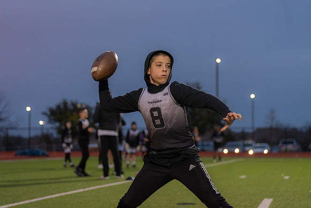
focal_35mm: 70
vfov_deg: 19.5
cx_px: 156
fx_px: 605
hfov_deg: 28.8
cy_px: 104
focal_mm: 70
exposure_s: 1/1000
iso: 2500
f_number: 3.2
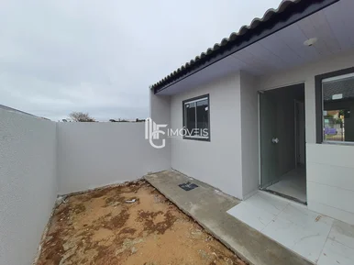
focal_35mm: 13
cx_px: 177
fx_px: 133
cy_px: 132
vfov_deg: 89.9
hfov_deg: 106.2
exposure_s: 1/431
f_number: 2.2
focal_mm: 1.74
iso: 50
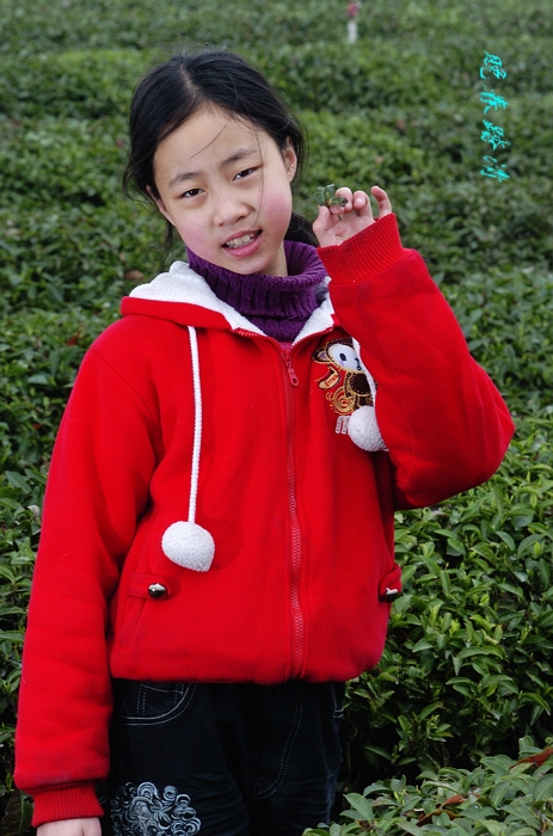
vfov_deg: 16.1
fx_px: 2954
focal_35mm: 128
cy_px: 418
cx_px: 276
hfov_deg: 10.7
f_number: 10
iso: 200
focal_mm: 85
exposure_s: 1/160
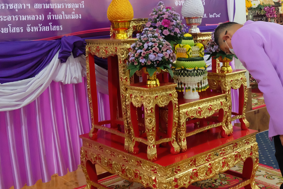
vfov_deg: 27.9
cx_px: 130
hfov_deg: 41.9
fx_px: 369
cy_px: 31
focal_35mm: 47
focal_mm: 17.5
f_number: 3.6
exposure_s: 1/120
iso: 6400
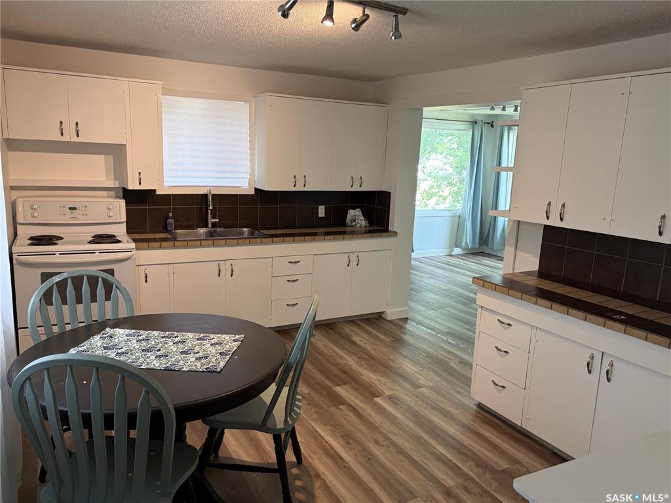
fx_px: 504
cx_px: 336
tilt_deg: -11.1
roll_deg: -1.3
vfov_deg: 53.1
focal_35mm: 26
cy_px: 252
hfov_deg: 67.3
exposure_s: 1/72
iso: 125
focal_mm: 5.96
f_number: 1.6
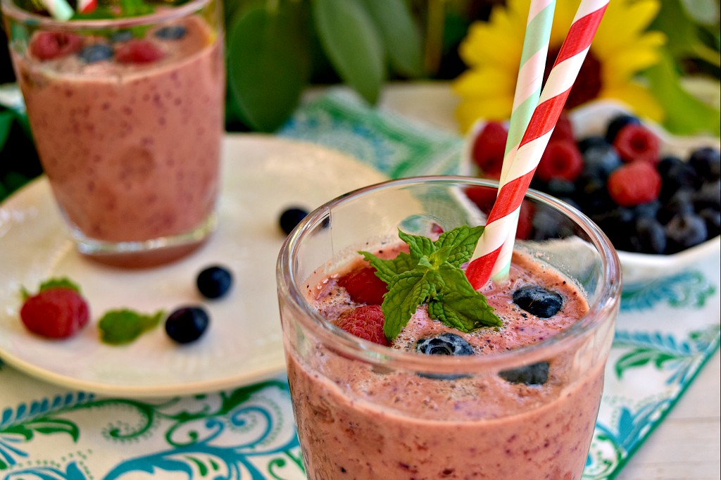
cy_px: 240
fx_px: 1021
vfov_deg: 26.5
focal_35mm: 51
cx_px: 360
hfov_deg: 38.9
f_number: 5
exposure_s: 1/500
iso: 250
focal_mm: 34
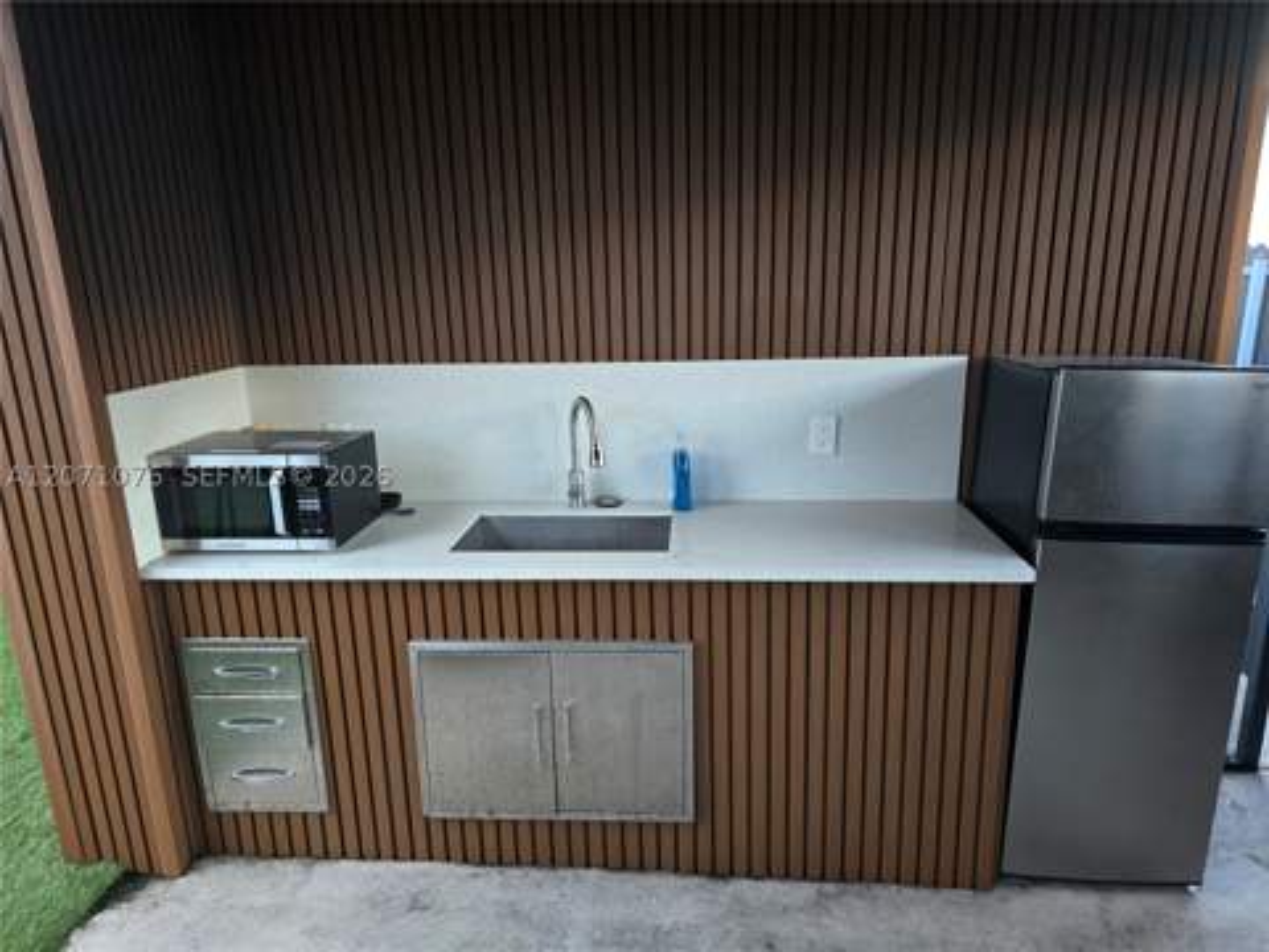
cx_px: 634
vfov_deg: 58.9
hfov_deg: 73.9
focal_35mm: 23
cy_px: 476
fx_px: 843
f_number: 1.7
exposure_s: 1/60
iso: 800
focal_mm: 6.3
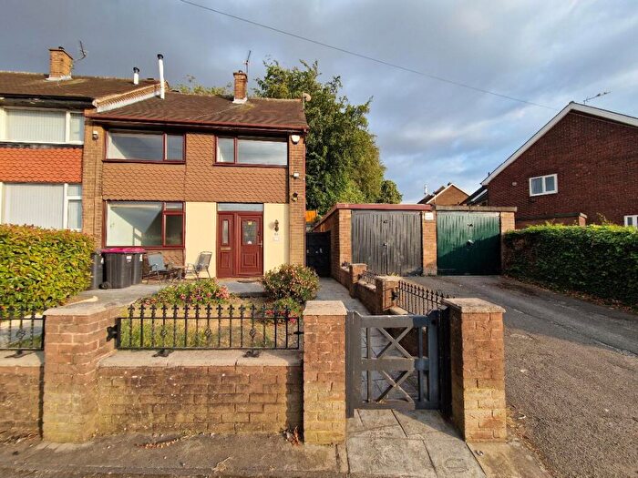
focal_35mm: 13
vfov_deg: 89.9
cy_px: 239
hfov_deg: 106.2
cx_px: 319
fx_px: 240
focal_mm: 2.2
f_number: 2.2
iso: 50
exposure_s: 1/700
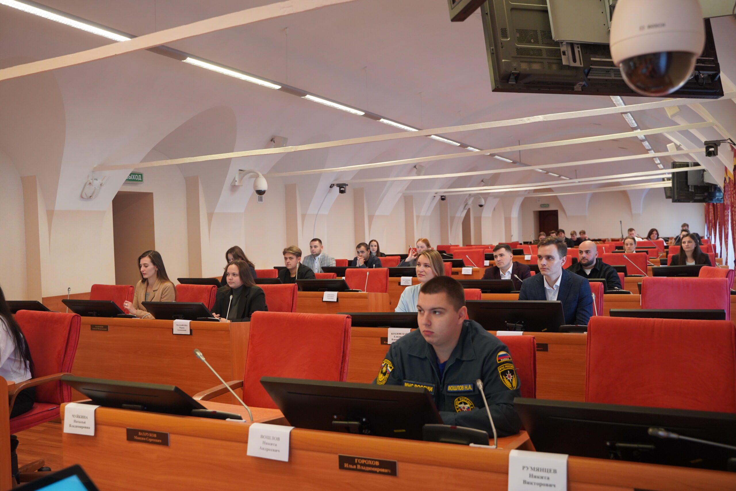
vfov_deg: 38.9
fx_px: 695
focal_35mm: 34
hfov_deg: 55.8
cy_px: 246
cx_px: 368
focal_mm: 34
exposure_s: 1/160
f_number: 4
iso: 2000
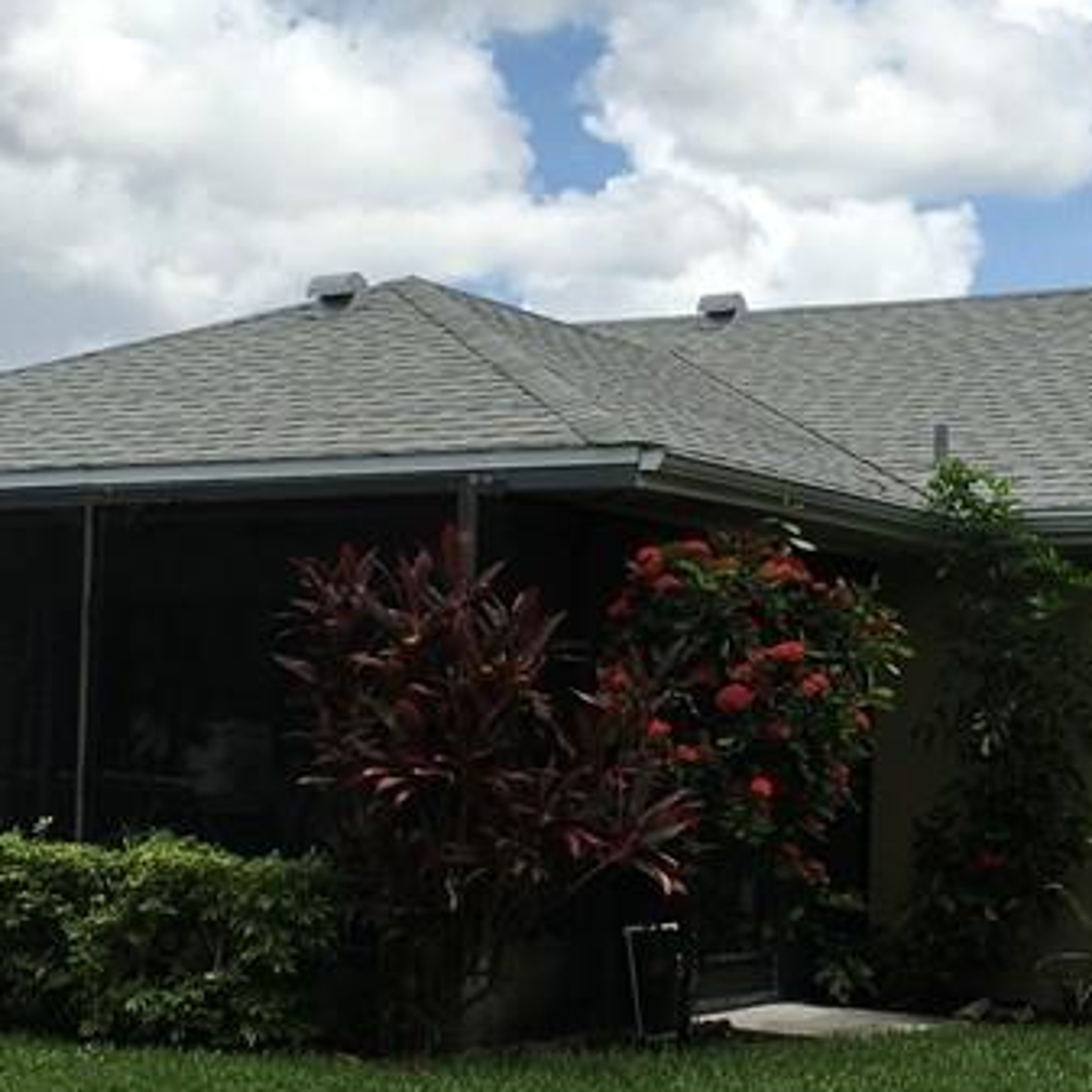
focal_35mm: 78
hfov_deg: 22.2
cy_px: 661
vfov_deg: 22.2
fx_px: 2784
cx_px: 544
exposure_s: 1/2404
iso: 25
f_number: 2.2
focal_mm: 4.15
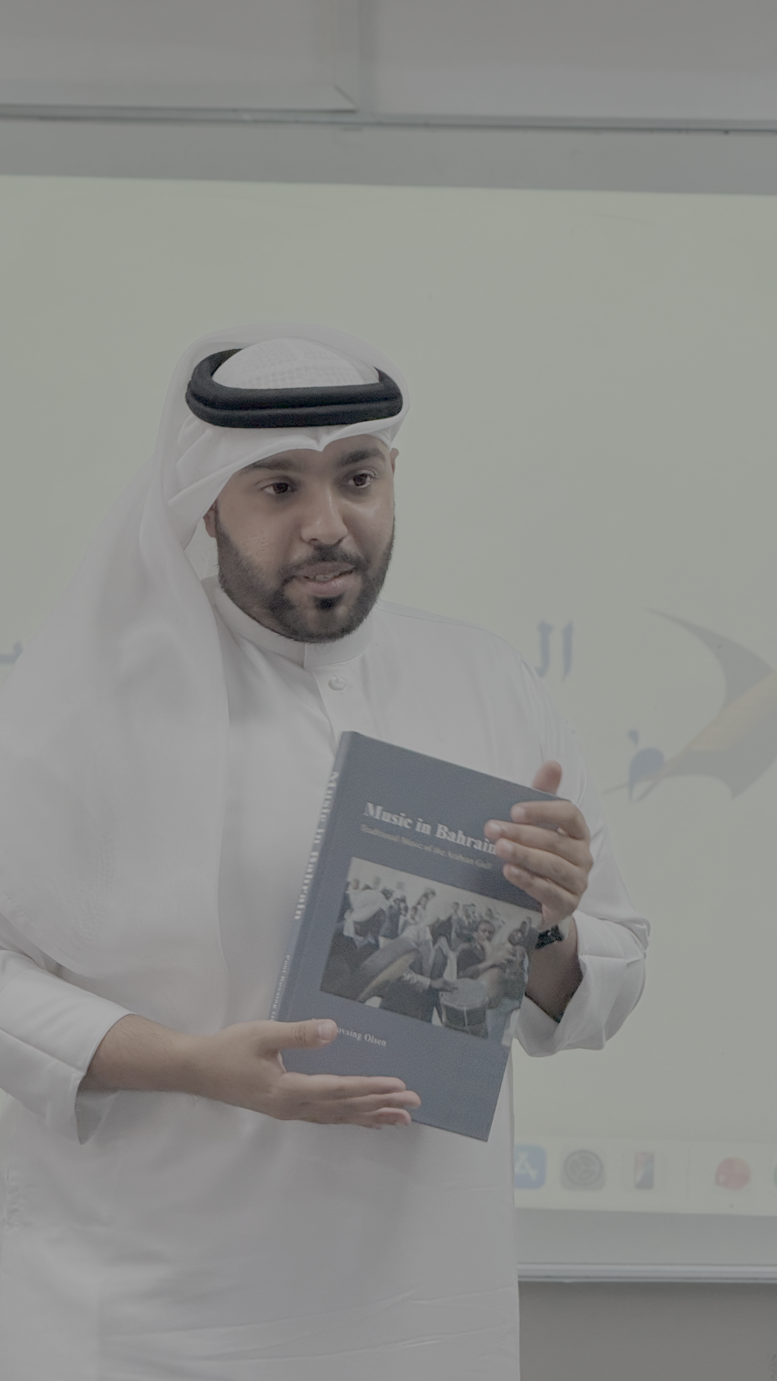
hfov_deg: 9.3
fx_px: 4799
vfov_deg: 16.4
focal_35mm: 131
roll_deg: -0.9
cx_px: 264
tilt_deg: -1.7
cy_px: 690
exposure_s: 1/100
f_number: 2.8
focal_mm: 15.66
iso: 160
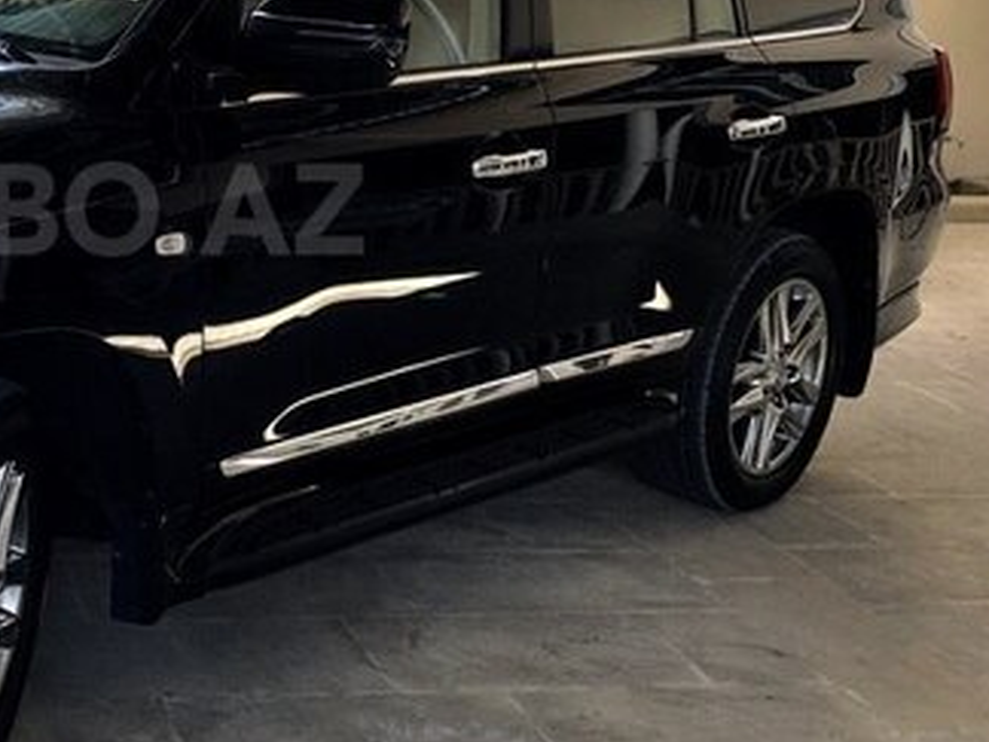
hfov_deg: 31.7
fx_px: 1629
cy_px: 209
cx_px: 52
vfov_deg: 25.4
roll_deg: -2.6
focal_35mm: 57
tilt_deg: -10.0
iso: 25
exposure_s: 1/100
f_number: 1.8
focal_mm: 3.99
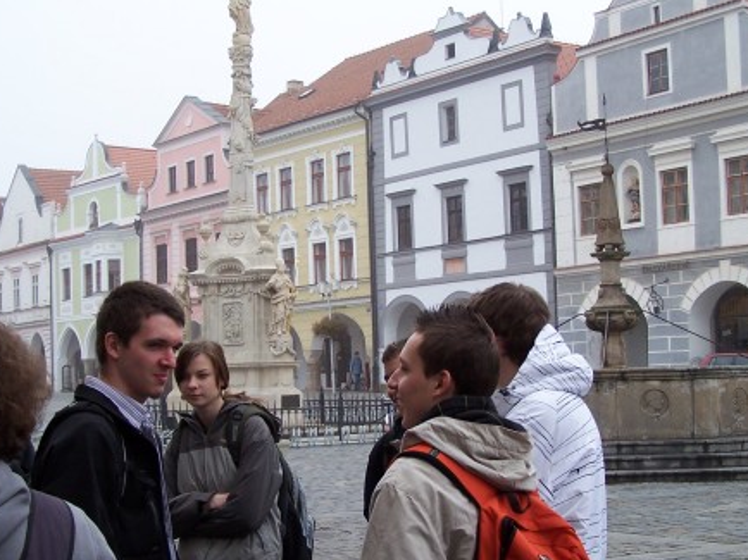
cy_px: 341
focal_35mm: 59
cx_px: 360
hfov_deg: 32.7
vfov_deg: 24.7
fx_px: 1274
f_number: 2.8
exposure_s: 1/250
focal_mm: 6.7
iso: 80
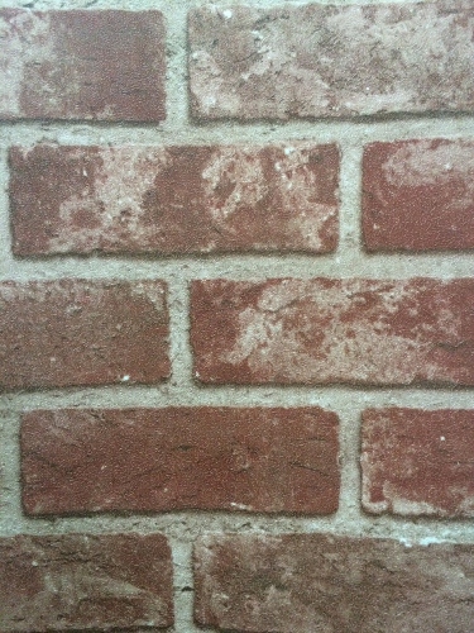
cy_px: 316
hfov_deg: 48.2
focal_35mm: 29
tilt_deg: -57.6
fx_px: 529
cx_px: 237
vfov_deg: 61.7
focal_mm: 4.15
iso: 250
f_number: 2.2
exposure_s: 1/25
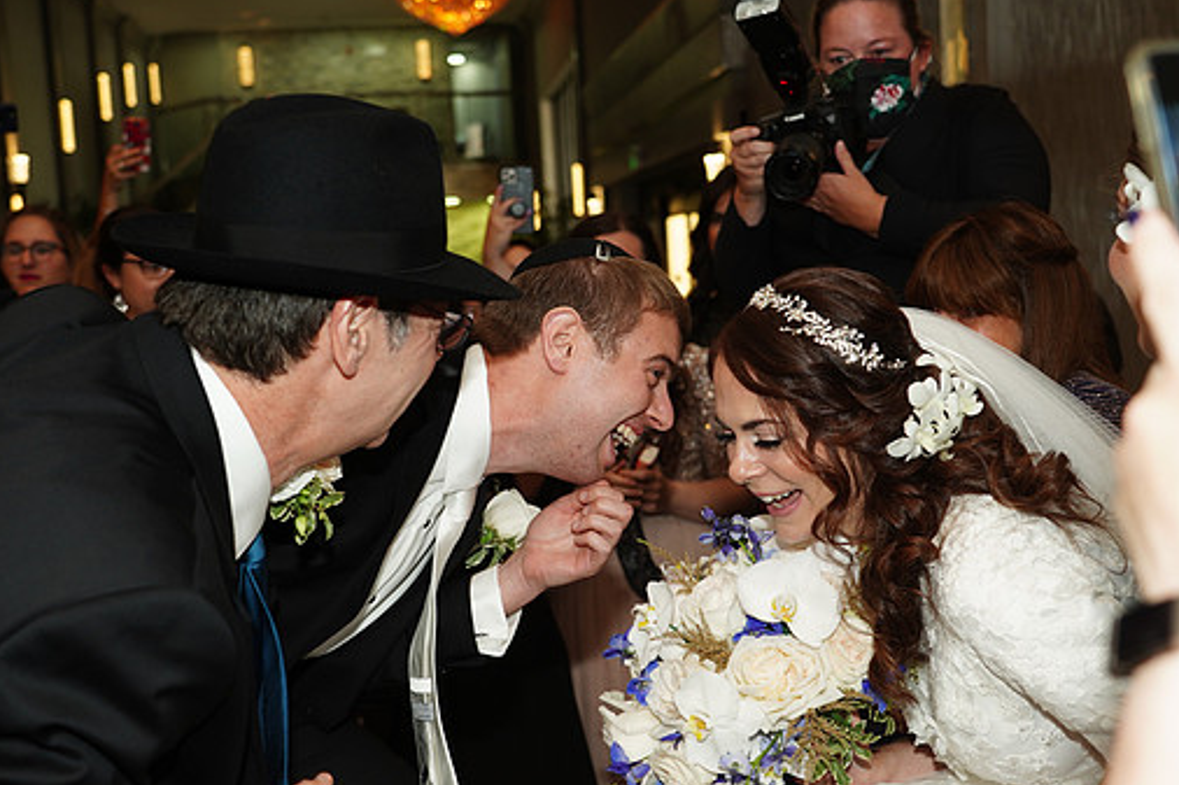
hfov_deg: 41.9
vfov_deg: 28.6
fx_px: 1539
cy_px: 420
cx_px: 629
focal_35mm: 47
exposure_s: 1/80
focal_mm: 41
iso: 640
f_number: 4.5
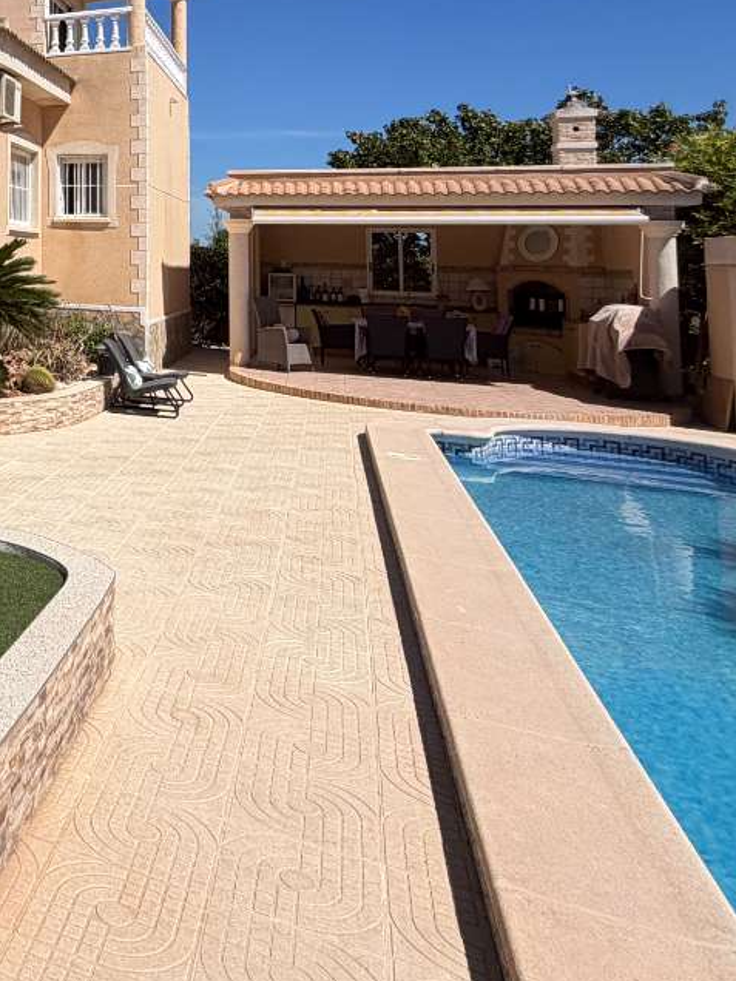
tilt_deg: +5.4
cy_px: 180
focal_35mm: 33
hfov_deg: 32.8
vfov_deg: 51.5
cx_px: -204
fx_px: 936
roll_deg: -1.2
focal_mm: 2.22
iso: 20
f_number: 2.2
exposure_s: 1/1572
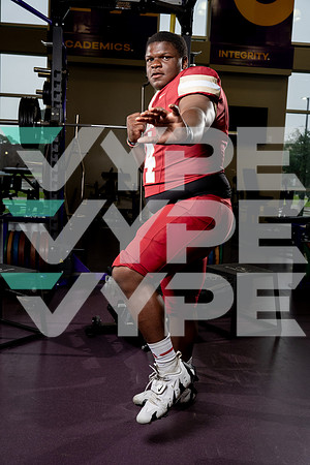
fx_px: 491
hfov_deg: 35.1
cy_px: 232
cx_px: 155
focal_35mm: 38
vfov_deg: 50.7
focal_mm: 38
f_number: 5.6
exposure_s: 1/250
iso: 640
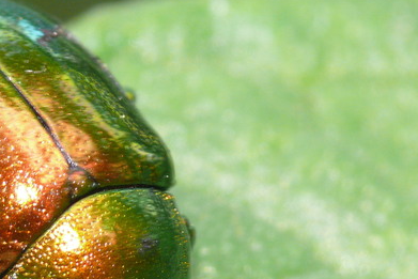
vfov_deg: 1.4
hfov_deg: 2.2
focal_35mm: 952
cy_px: 183
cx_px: 96
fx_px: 11057
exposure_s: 1/30
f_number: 9
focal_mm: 88.8
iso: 200
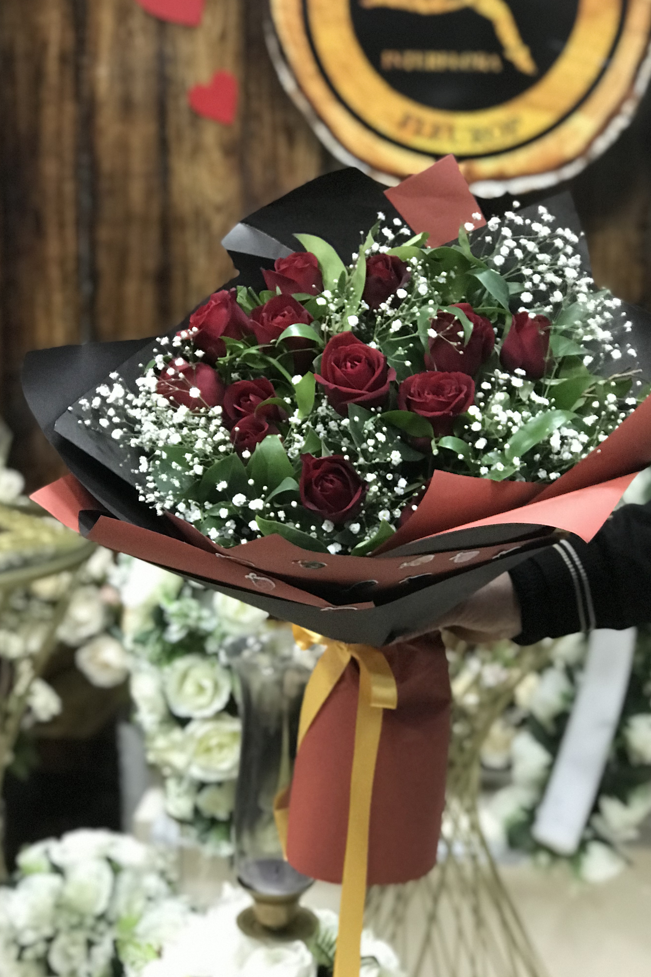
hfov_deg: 22.6
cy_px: 488
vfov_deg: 33.4
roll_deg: -0.8
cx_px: 344
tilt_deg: -12.0
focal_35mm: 60
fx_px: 1627
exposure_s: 1/50
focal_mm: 6.6
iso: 800
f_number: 2.8
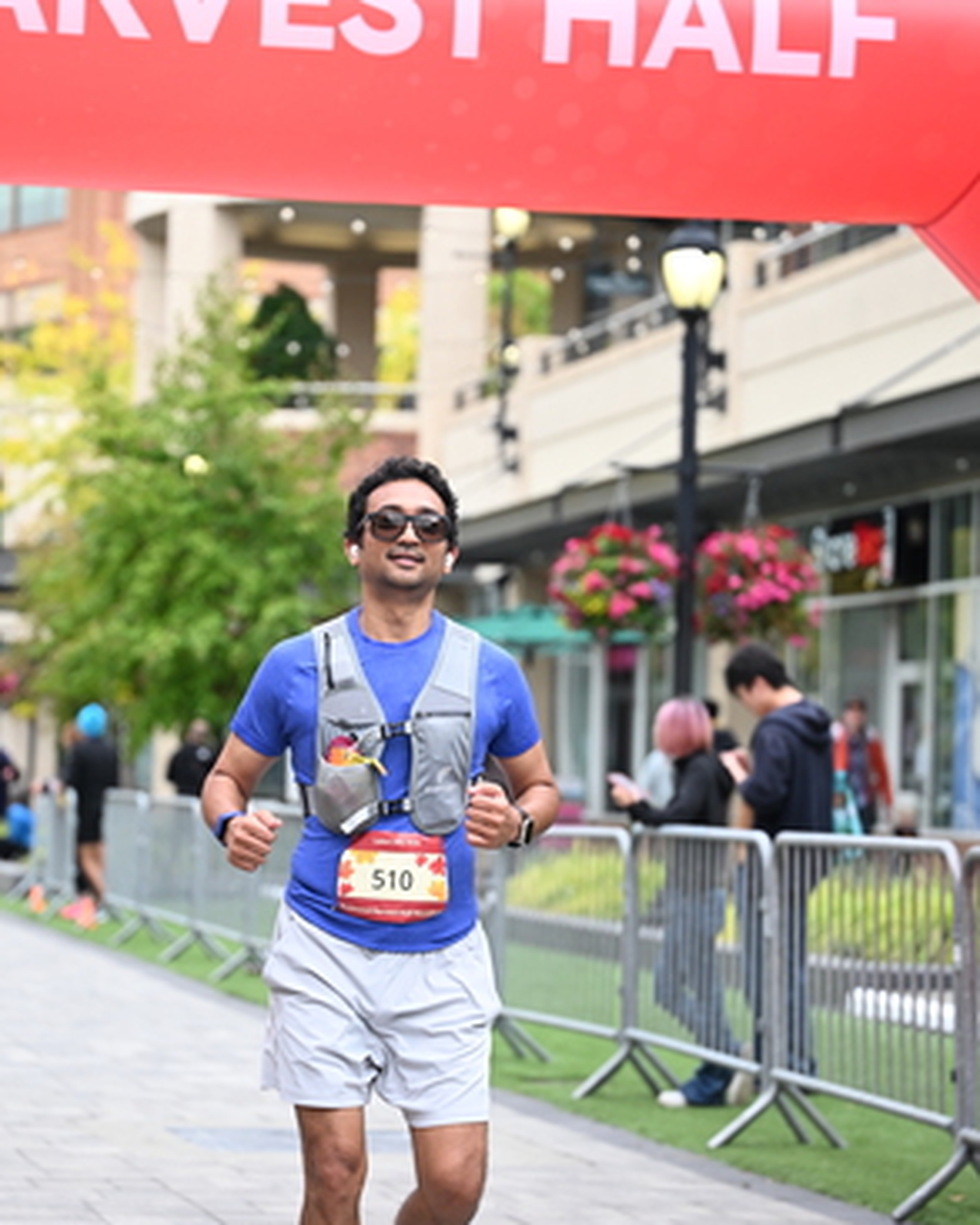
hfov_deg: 14.0
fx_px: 3986
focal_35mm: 110
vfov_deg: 17.5
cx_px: 423
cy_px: 636
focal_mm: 78
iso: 640
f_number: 2.8
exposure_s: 1/1600
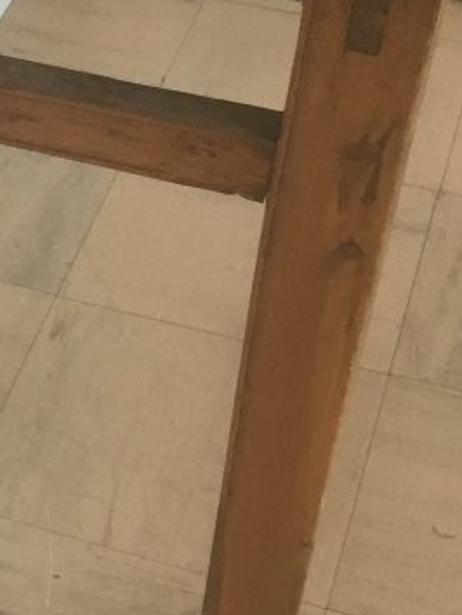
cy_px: 332
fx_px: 1866
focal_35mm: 105
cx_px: -231
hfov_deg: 13.3
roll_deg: +0.3
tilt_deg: -39.3
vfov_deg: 18.7
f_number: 2.4
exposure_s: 1/33
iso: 64
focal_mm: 3.3
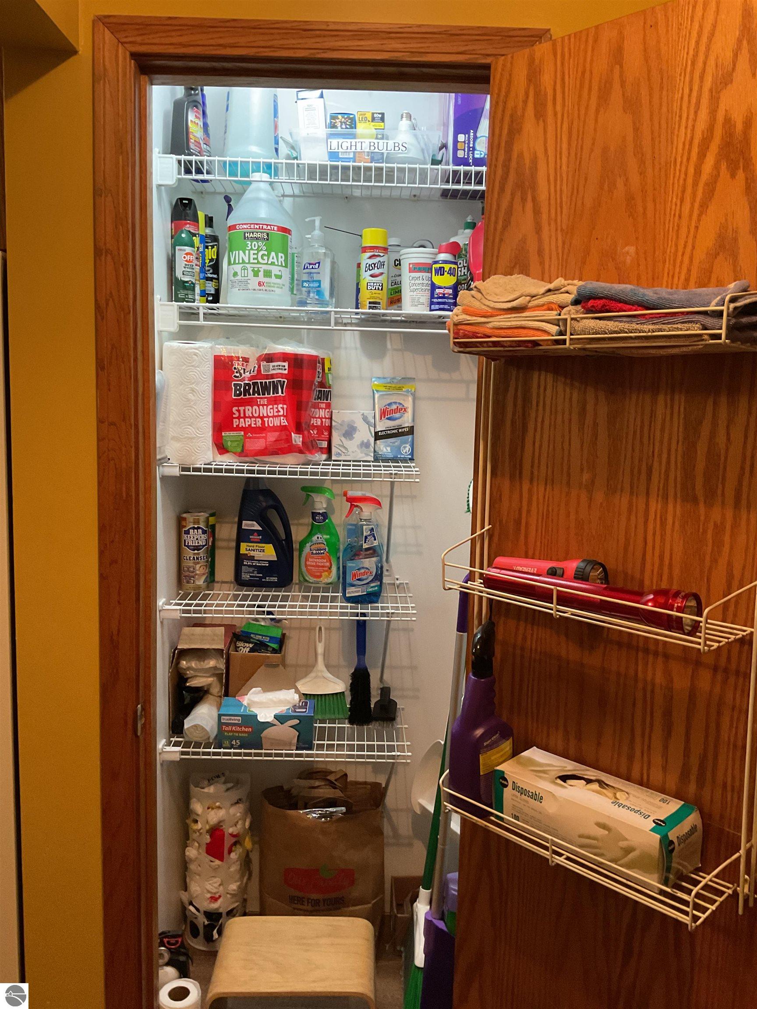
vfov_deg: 61.7
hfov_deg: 48.2
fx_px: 846
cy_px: 504
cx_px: 378
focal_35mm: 29
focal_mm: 3
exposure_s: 1/50
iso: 320
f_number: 1.8
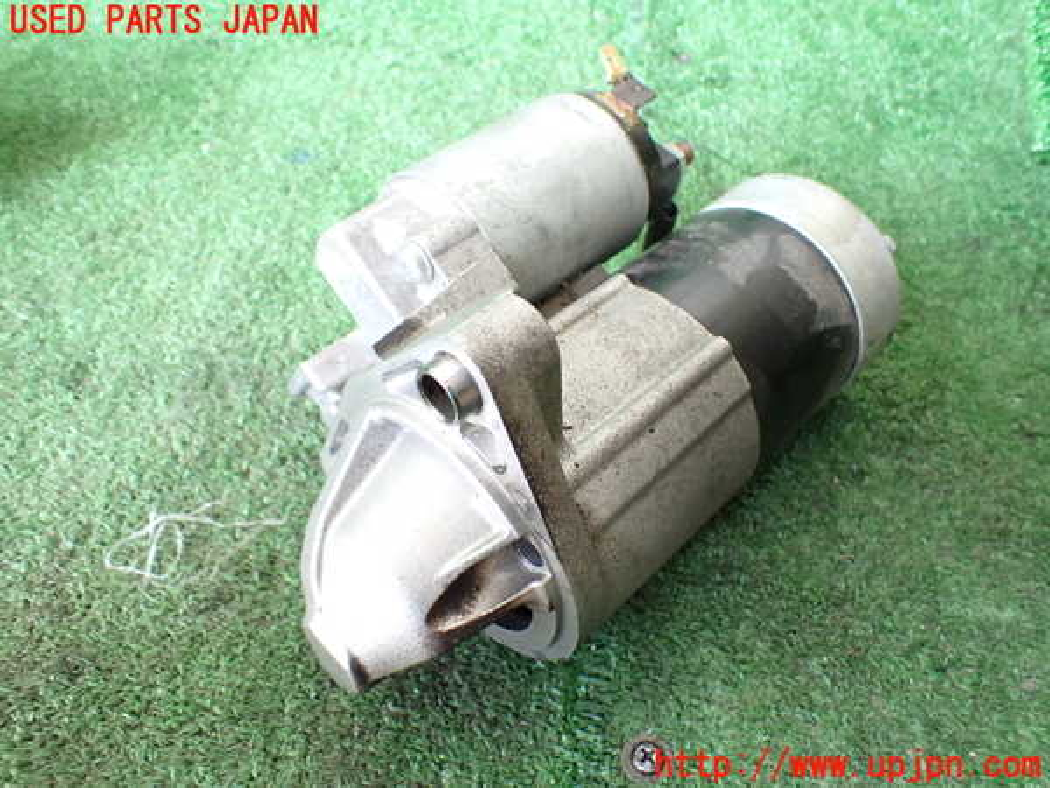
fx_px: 910
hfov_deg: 60.0
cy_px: 394
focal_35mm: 30
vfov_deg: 46.8
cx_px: 525
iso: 800
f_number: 2.3
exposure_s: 1/100
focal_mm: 5.4
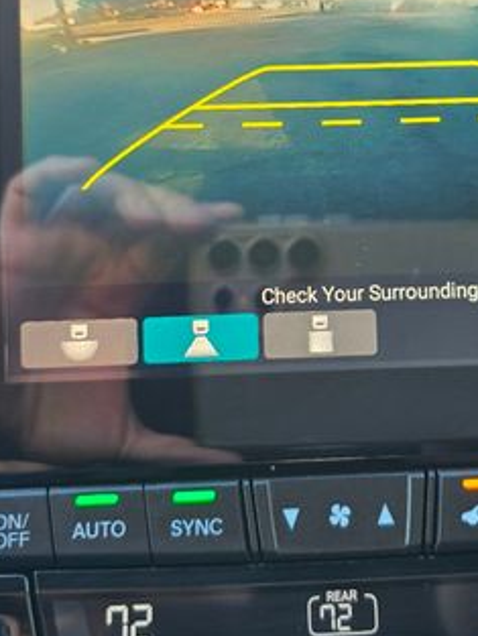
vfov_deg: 40.0
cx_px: 307
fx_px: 865
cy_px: 219
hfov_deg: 30.7
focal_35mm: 47
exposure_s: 1/50
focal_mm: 6.3
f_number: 1.7
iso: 40
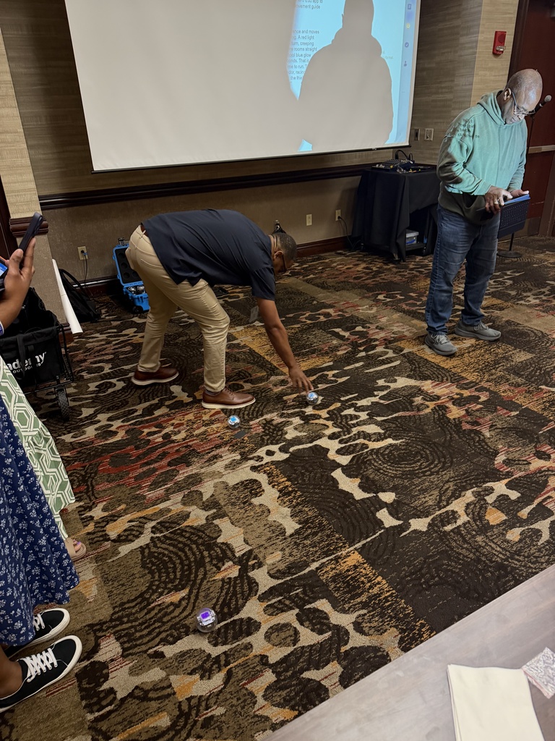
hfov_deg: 56.8
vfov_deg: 71.6
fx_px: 513
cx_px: 278
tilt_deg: -27.7
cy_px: 370
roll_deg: +3.3
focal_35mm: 24
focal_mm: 6.76
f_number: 1.78
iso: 400
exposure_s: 1/60
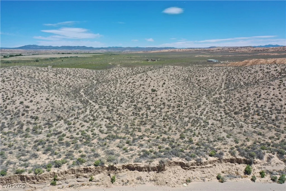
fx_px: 222
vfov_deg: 46.4
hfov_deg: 65.5
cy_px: 96
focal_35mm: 28
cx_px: 143
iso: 100
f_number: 3.2
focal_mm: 10.26
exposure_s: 1/2000
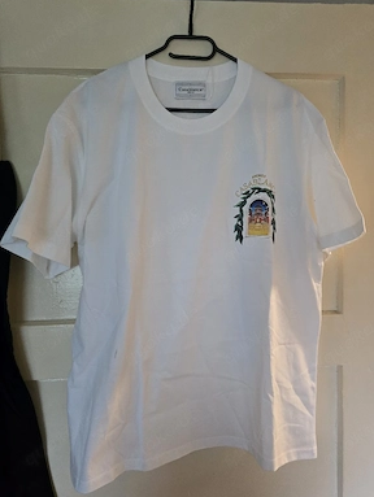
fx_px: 345
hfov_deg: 56.9
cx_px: 190
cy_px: 248
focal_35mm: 24
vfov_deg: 71.5
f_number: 1.7
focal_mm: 6.3
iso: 1250
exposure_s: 1/101
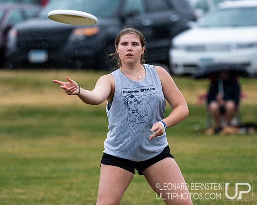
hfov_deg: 3.8
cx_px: 111
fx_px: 3889
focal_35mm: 512
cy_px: 102
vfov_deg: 3.0
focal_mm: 300
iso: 1600
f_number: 5
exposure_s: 1/2000
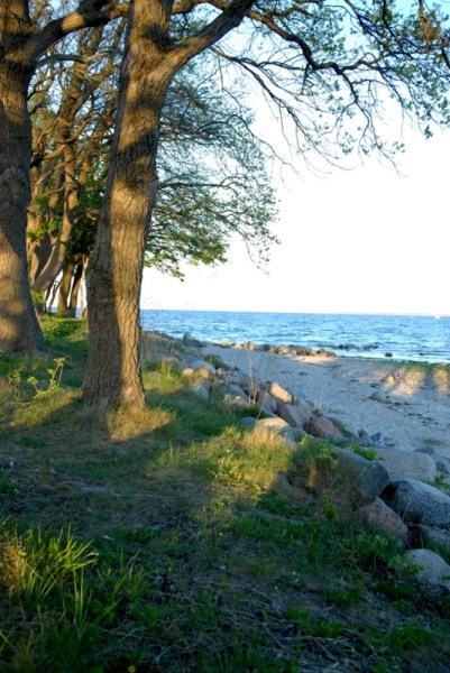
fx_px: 758
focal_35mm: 40
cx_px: 225
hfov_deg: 33.1
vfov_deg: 47.9
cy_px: 336
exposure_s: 1/90
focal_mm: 27
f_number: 5
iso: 250
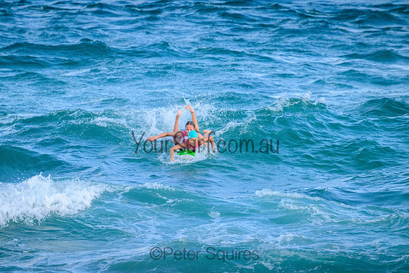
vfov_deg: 1.6
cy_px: 136
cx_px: 190
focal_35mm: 858
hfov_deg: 2.4
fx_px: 9745
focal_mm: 800
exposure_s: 1/2000
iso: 4000
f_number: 11
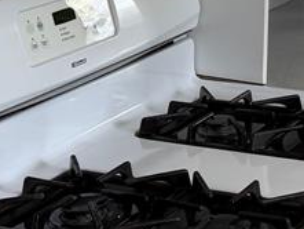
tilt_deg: -8.3
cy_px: -98
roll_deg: -2.1
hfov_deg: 16.3
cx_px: 450
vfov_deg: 12.8
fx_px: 975
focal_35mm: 111
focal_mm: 6.76
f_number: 1.78
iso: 100
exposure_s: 1/120
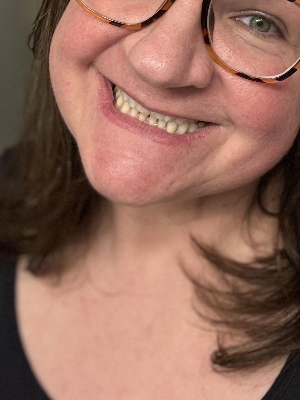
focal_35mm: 60
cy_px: 65
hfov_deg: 24.1
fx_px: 693
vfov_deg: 31.1
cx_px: 226
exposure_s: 1/60
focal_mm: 2.69
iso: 250
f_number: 1.9
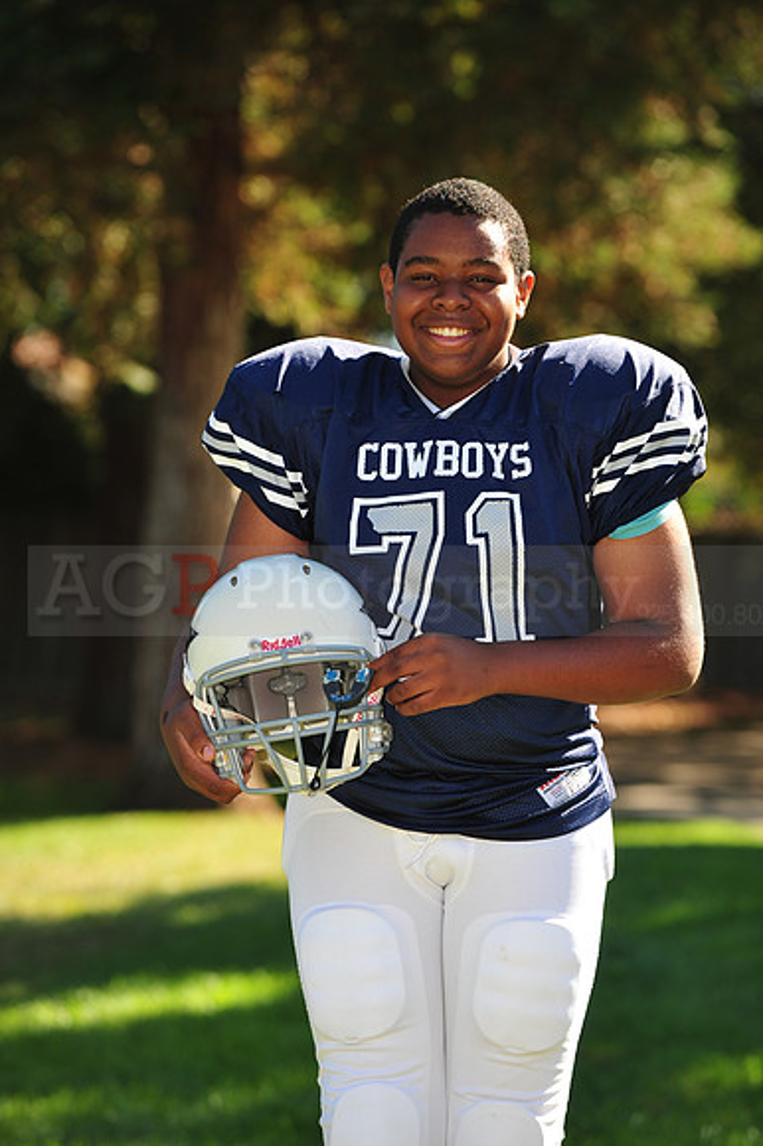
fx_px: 5092
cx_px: 382
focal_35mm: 160
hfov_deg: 8.6
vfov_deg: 12.8
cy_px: 573
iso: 200
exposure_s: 1/400
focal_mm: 160
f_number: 4.5
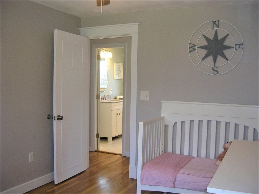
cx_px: 130
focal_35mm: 38
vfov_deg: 37.7
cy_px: 97
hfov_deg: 49.0
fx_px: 284
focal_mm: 5.8
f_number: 2.8
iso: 50
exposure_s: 1/30
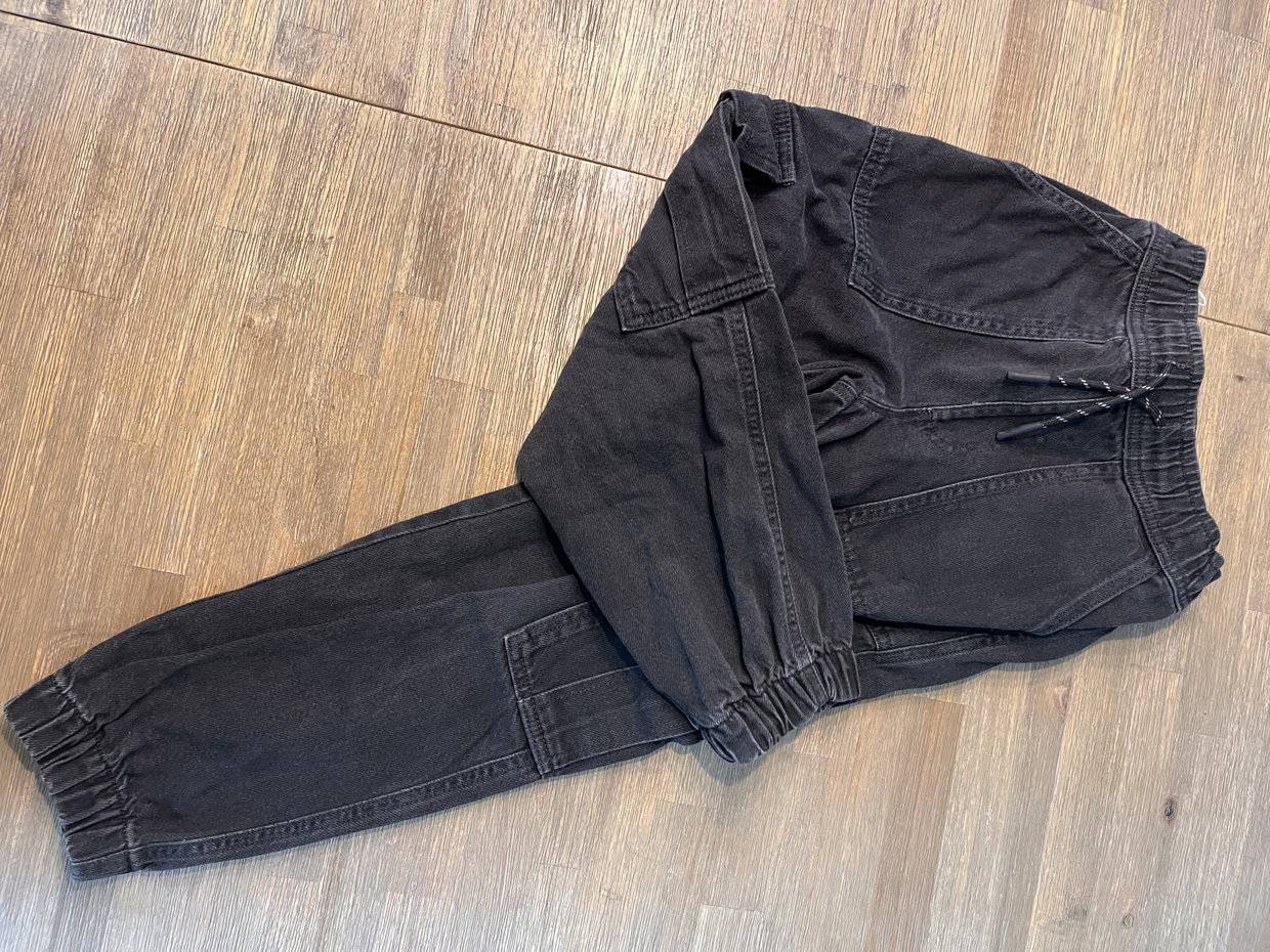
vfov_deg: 53.1
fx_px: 954
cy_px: 476
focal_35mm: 26
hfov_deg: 67.3
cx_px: 635
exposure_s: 1/50
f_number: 1.6
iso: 400
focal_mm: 5.1
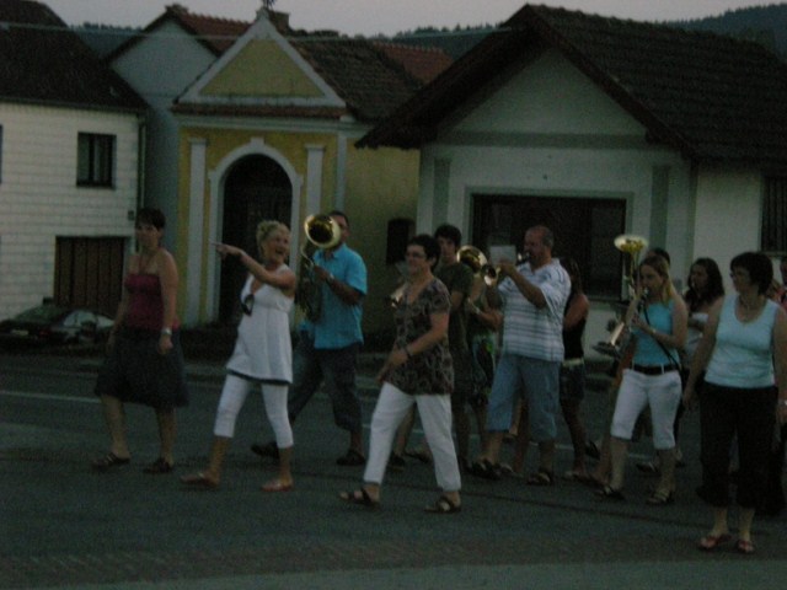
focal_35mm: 105
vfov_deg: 14.1
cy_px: 295
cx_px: 394
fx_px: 2387
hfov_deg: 18.7
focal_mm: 17.3
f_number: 5.7
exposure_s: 1/120
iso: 800
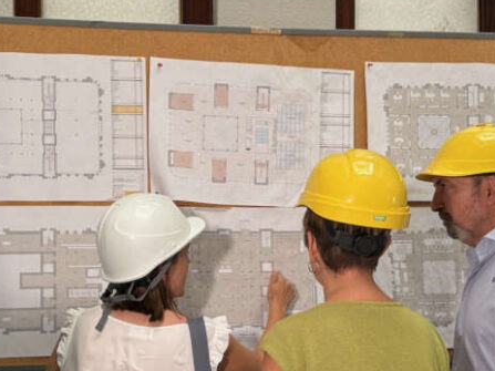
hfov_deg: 34.9
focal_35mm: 55
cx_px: 216
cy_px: 256
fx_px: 786
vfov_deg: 26.4
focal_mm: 6.76
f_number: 1.78
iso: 200
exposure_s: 1/90
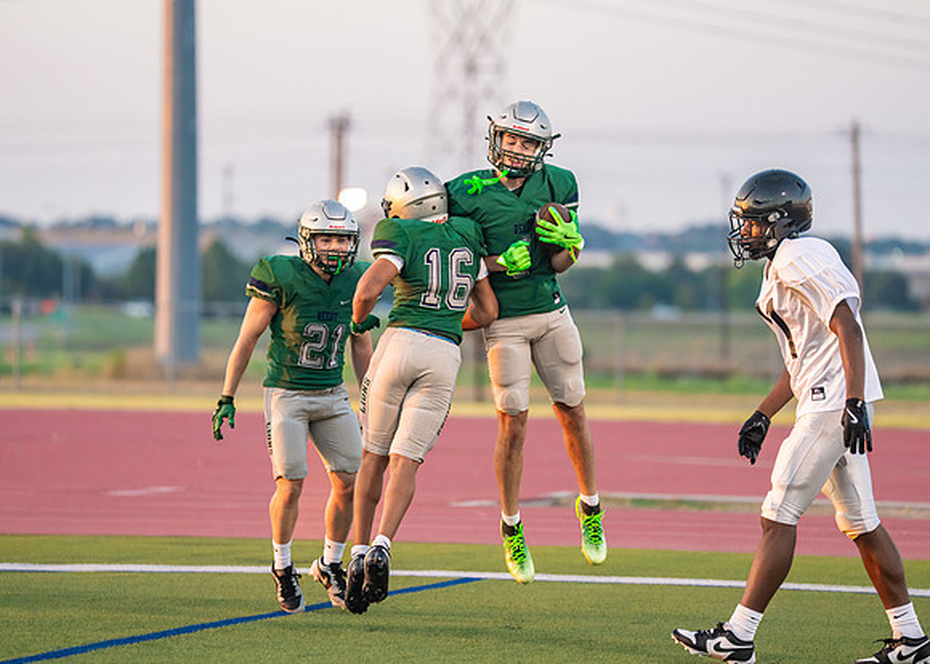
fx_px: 6012
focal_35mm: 228
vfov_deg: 6.3
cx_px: 488
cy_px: 308
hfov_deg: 8.8
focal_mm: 200
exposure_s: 1/1600
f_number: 3.2
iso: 1600
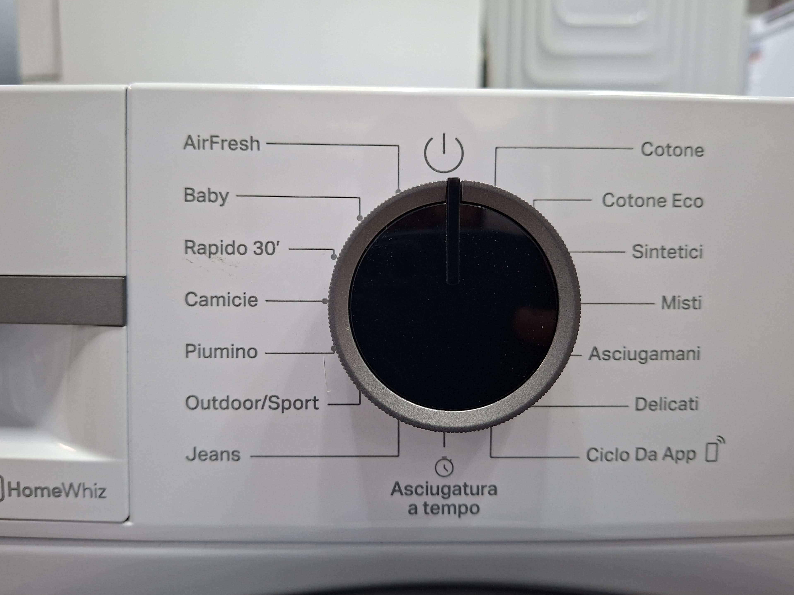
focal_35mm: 24
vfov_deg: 56.8
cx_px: 381
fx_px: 551
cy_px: 285
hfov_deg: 71.6
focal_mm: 5.54
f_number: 1.8
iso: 250
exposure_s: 1/50
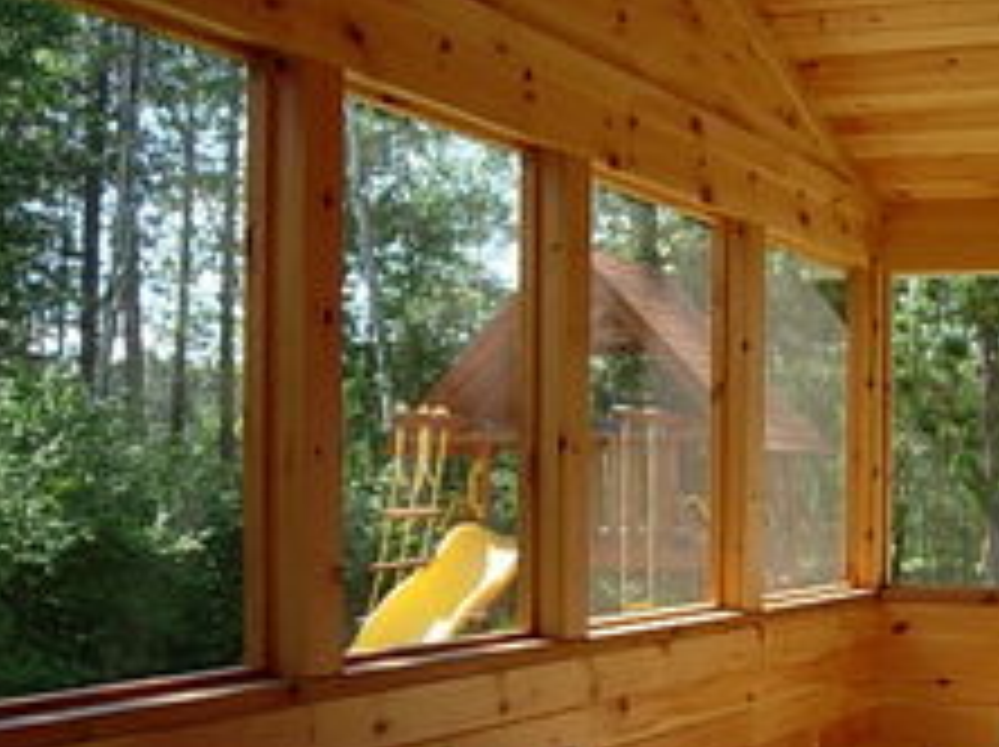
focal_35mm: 63
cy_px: 572
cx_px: 783
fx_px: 1816
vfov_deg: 23.0
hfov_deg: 30.1
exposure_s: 1/242
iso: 64
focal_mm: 7.8
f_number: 2.8
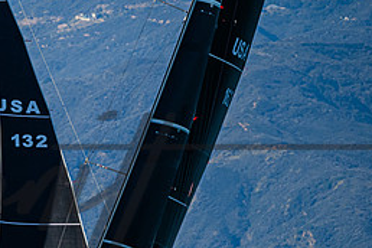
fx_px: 12254
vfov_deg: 1.2
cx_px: -48
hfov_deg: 1.7
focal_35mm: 1186
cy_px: 179
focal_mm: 400
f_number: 5.6
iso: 400
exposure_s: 1/2500
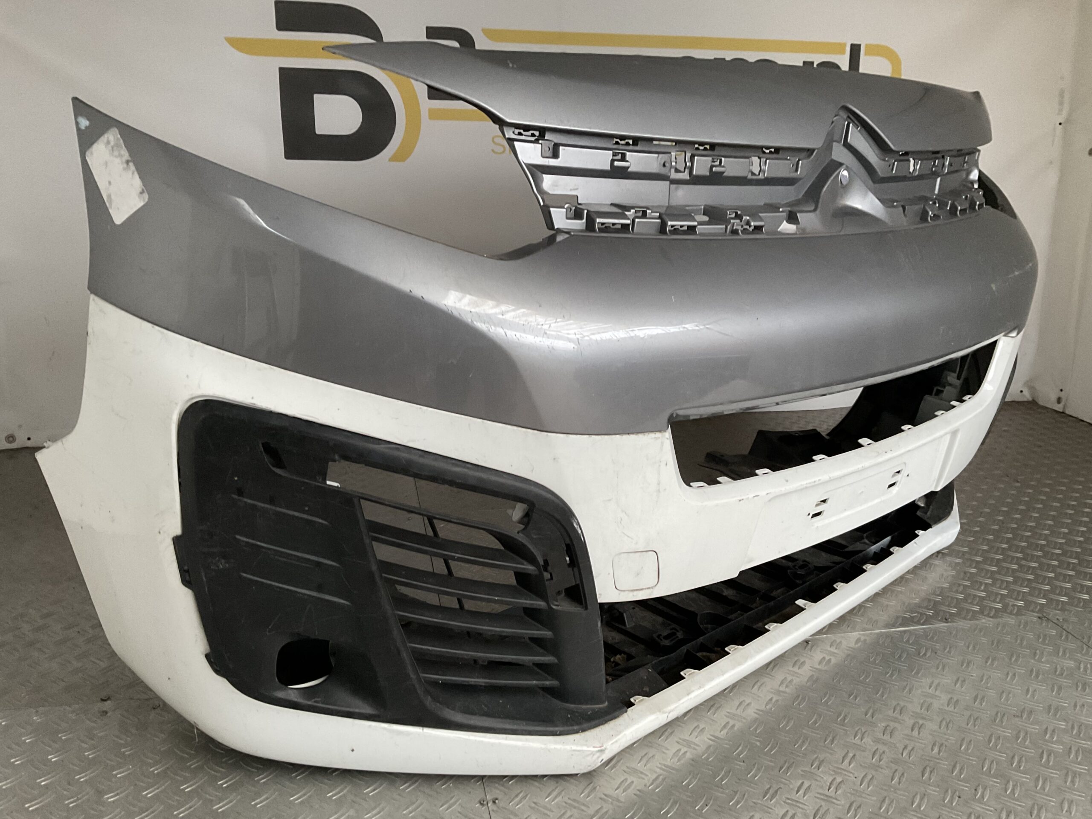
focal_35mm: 29
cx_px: 546
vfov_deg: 48.2
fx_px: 915
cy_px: 410
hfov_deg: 61.7
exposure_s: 1/50
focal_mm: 3
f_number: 1.8
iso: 200
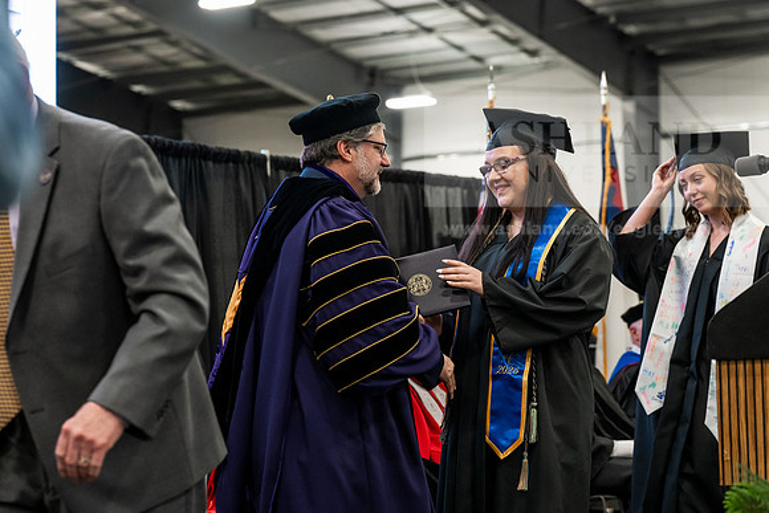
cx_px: 384
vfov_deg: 15.9
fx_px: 1837
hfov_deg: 23.6
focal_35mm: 86
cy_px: 256
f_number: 4.5
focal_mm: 86
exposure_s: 1/200
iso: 4000
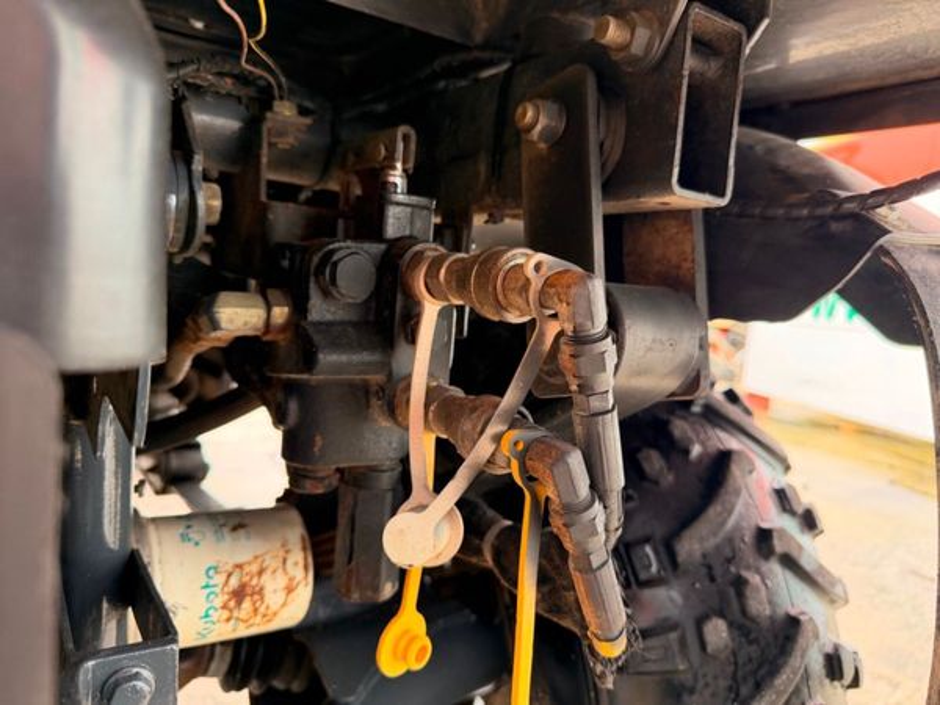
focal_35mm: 24
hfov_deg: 71.6
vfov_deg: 56.8
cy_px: 352
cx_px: 470
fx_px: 652
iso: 200
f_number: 1.78
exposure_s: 1/109
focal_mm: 6.76
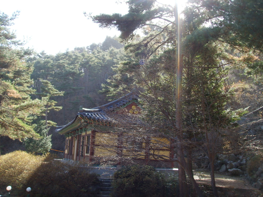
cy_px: 98
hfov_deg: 47.9
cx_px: 132
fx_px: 296
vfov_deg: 36.8
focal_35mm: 39
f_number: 3.5
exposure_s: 1/125
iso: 50
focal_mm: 6.6
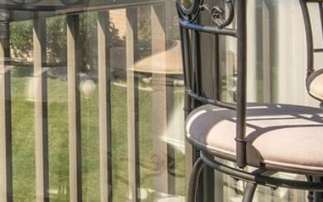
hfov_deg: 23.3
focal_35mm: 77
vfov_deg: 16.1
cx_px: -112
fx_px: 678
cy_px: -55
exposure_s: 1/25
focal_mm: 18
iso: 320
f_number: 8
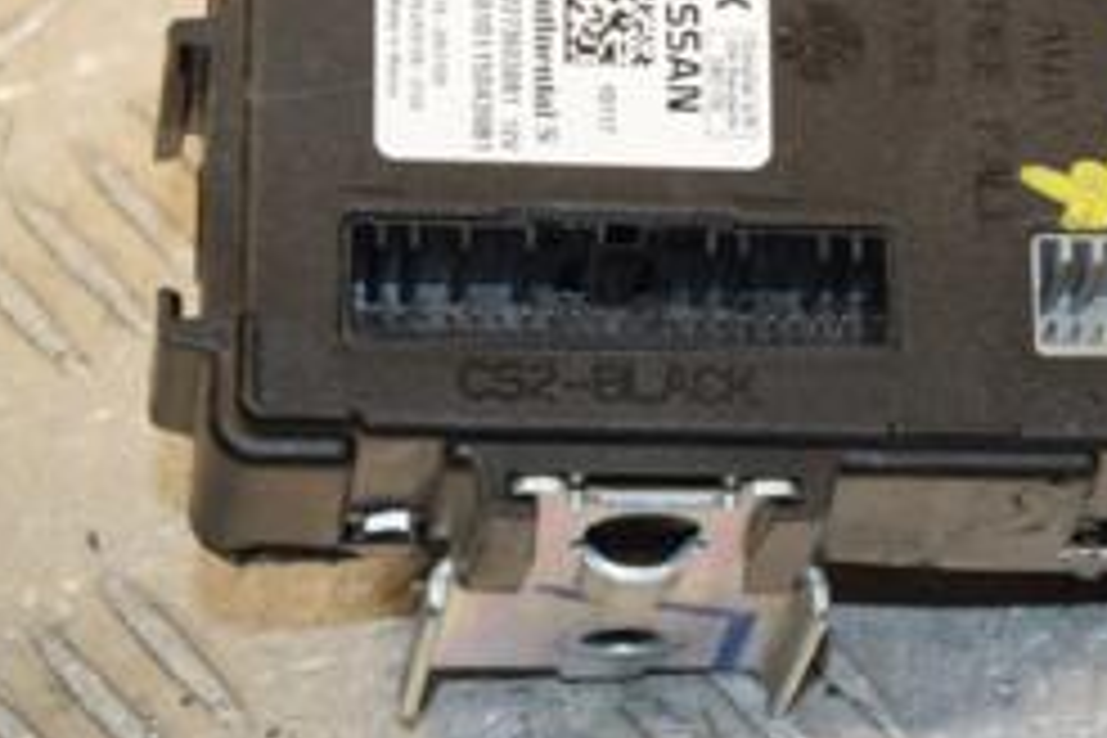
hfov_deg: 9.0
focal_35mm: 227
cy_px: -45
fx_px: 6980
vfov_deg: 6.0
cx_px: 1076
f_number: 6.3
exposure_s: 1/200
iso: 800
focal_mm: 62
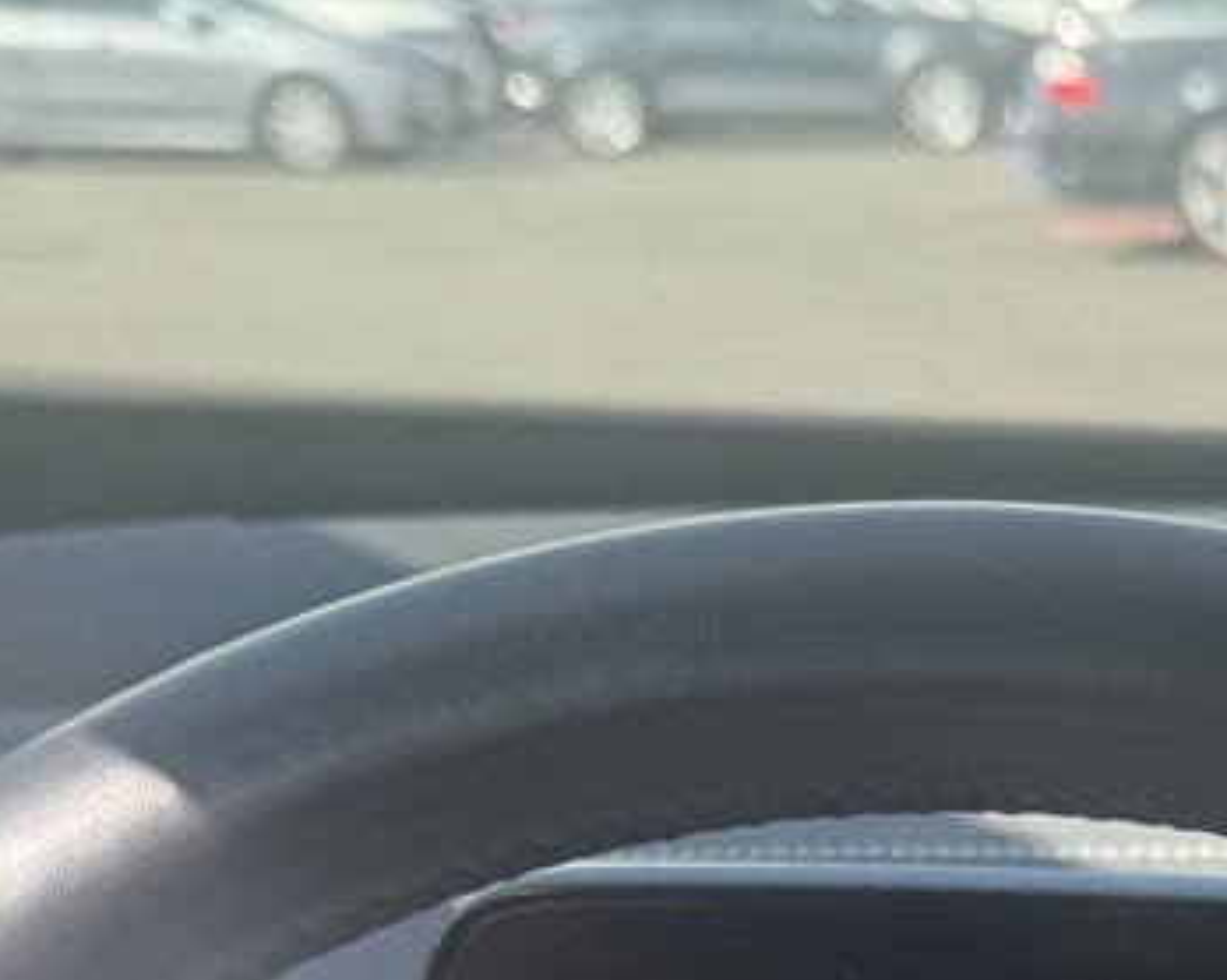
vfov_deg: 14.1
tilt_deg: -24.4
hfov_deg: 18.5
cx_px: 1569
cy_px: 1756
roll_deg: -2.0
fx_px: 3521
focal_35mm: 97
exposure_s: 1/788
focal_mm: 6.76
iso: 80
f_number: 1.78
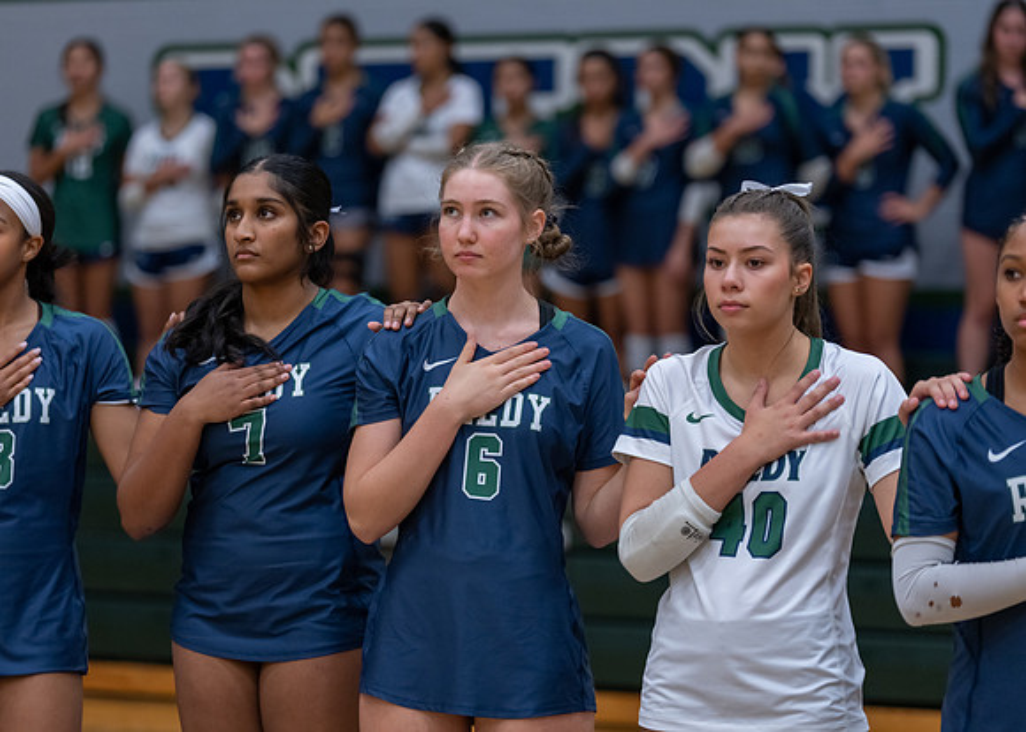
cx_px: 513
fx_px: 3999
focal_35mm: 137
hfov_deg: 14.6
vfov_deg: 10.5
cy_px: 366
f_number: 2.8
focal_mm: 131
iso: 1600
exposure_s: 1/320
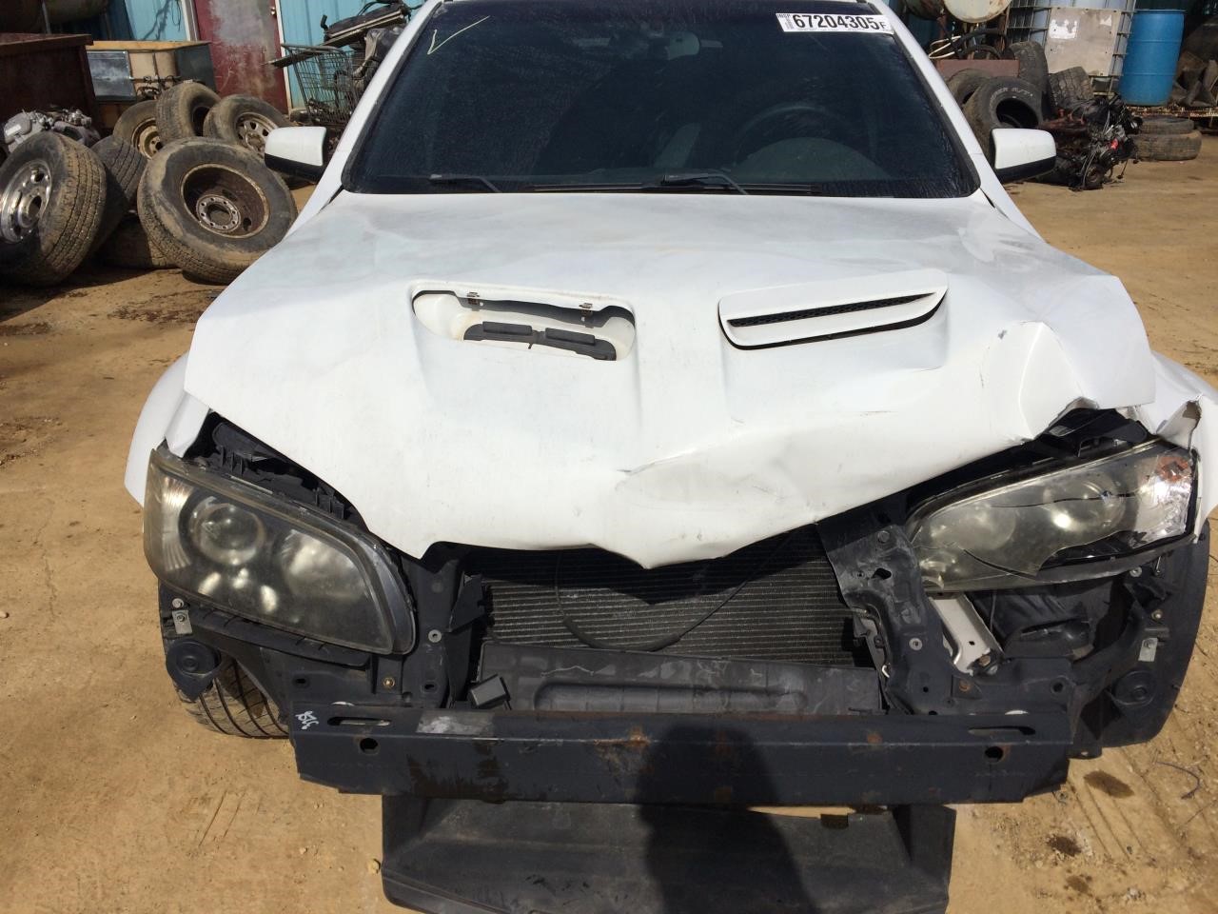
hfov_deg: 61.7
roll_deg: -0.8
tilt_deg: -19.5
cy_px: 457
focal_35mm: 29
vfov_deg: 48.2
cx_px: 609
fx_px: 1020
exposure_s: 1/4566
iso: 32
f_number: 2.2
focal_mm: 4.15
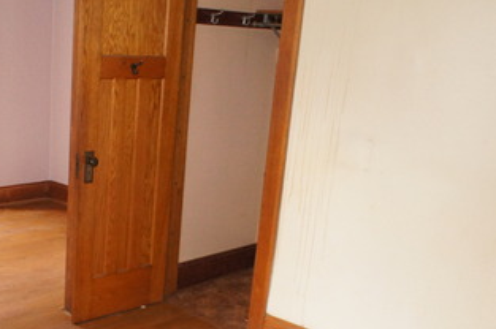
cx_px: 101
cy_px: 260
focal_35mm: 49
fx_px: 674
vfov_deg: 27.0
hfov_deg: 38.9
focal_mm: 16
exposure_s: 1/125
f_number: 2.8
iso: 1600
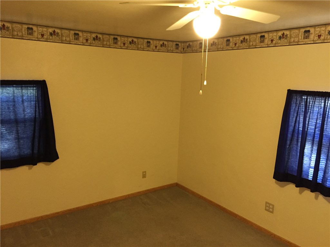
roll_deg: -2.0
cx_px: 165
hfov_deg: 61.7
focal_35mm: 29
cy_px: 124
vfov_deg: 48.2
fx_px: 276
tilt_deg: -9.1
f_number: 2.2
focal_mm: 4.15
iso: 250
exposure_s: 1/20
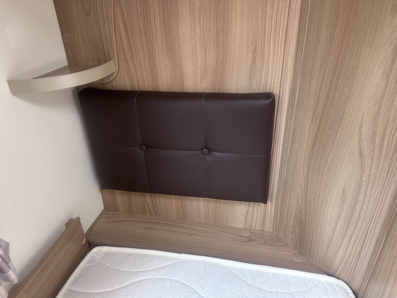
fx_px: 275
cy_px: 149
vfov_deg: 56.8
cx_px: 198
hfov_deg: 71.6
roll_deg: -0.6
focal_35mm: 24
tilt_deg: -27.4
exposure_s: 1/136
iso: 125
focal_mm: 6.86
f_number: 1.78
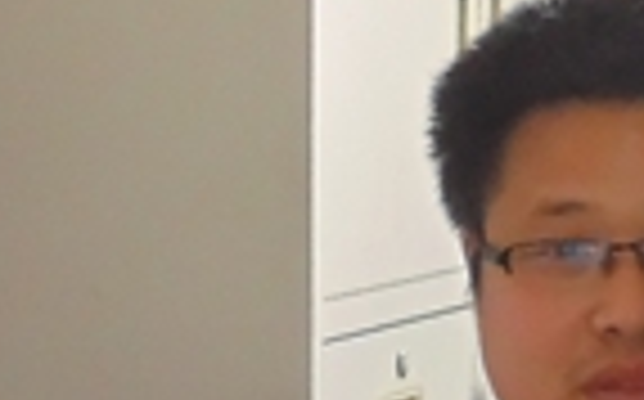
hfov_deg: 7.2
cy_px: 229
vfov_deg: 4.5
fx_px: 5101
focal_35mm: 291
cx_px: 495
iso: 400
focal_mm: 8.9
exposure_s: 1/30
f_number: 4.8
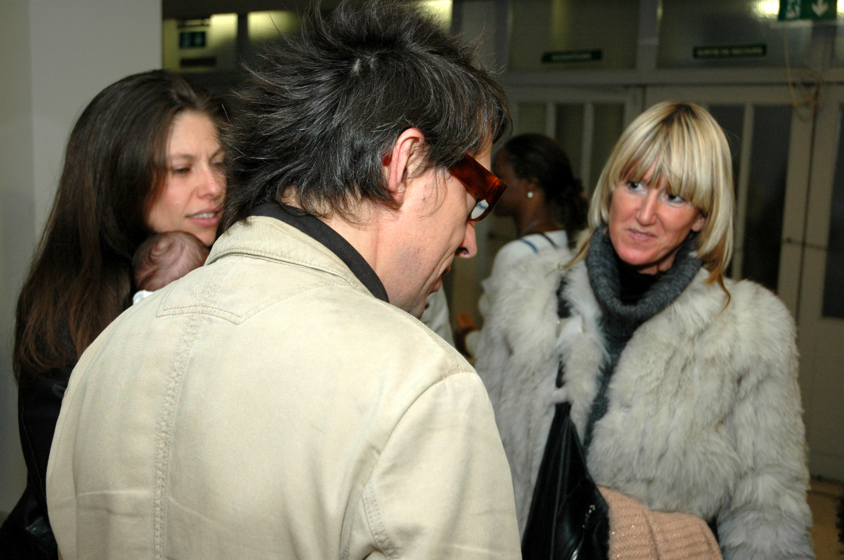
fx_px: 1089
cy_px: 280
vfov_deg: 28.9
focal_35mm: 46
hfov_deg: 42.4
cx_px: 422
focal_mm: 31
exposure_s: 1/60
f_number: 5
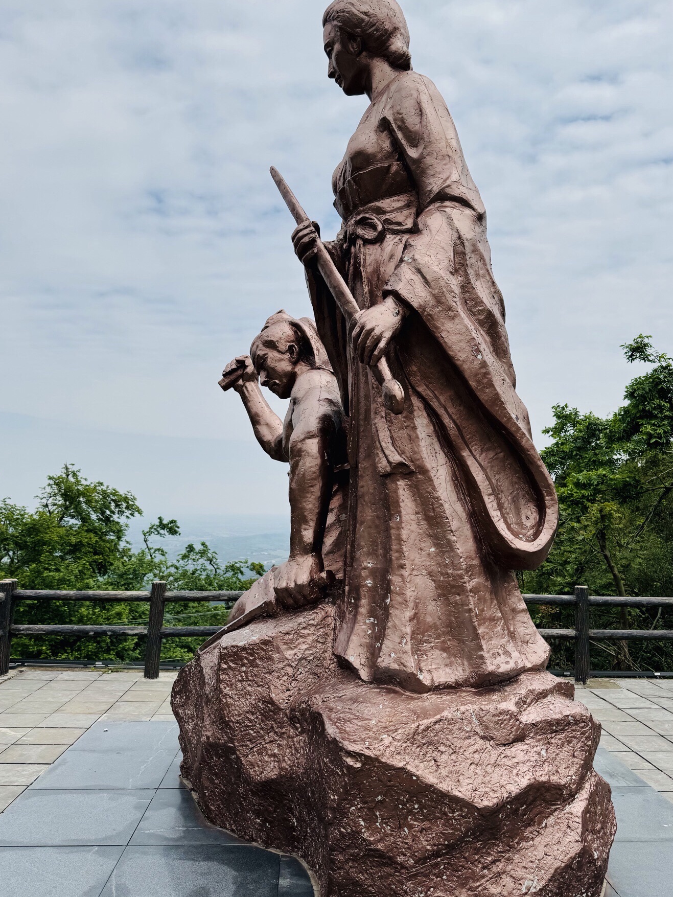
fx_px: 726
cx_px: 356
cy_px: 421
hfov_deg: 49.7
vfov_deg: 63.4
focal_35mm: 28
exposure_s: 1/10417
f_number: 1.78
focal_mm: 6.76
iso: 80
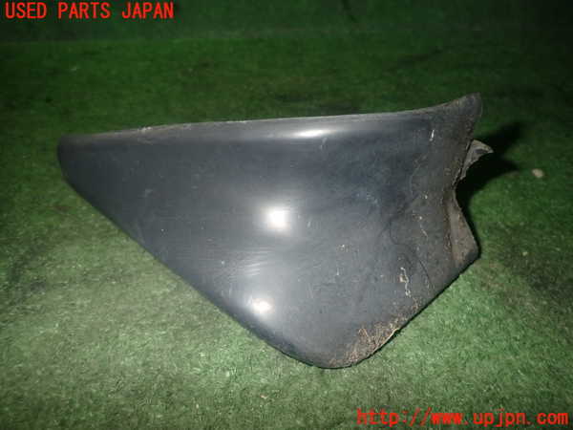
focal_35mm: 25
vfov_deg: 54.9
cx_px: 286
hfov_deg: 69.4
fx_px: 414
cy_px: 215
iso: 250
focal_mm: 4.5
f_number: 5.6
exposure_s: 1/30
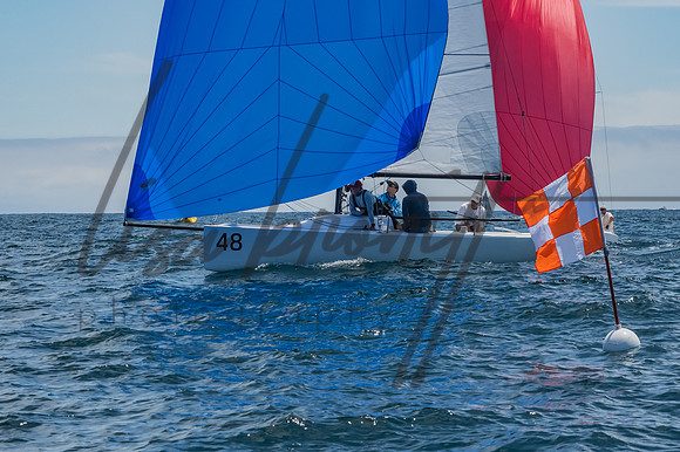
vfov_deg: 8.3
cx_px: 340
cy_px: 226
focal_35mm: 165
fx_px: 3109
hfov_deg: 12.5
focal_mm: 102
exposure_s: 1/1250
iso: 640
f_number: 14
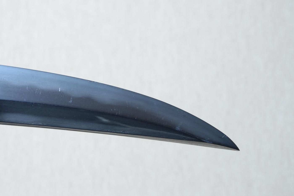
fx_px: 1040
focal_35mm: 128
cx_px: 147
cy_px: 98
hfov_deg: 16.1
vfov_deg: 10.7
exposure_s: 1/2
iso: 400
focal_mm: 85
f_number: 11
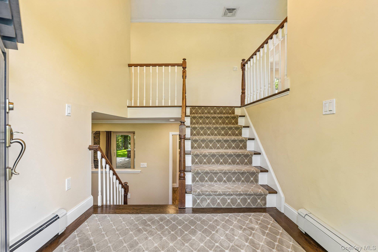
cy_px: 126
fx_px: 168
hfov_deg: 96.7
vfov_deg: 73.7
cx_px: 189
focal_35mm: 16
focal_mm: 16
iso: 200
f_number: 9
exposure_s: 1/8
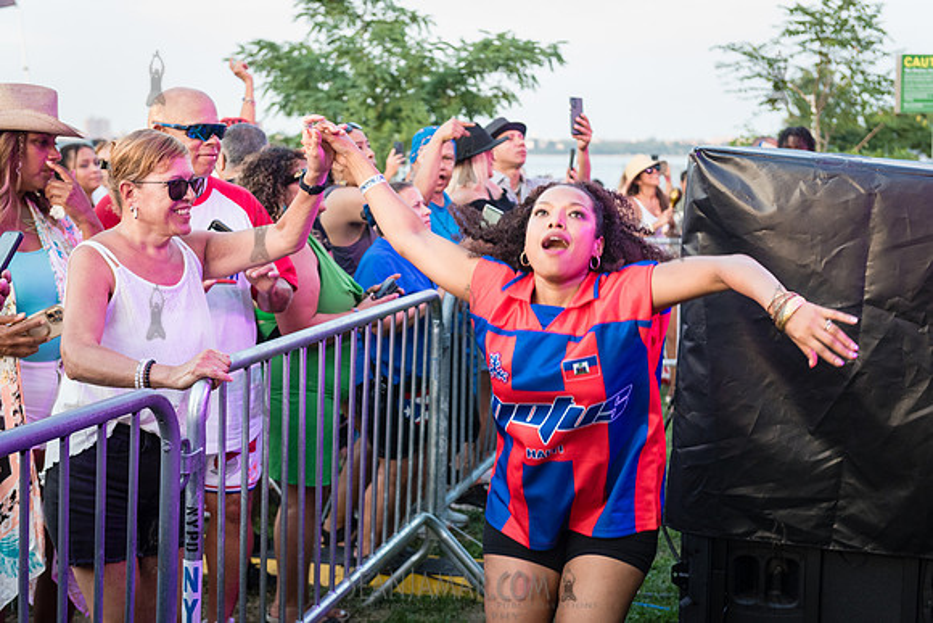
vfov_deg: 22.6
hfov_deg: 33.4
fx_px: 1555
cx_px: 466
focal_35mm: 60
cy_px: 312
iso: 2000
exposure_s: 1/320
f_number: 4
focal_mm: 60
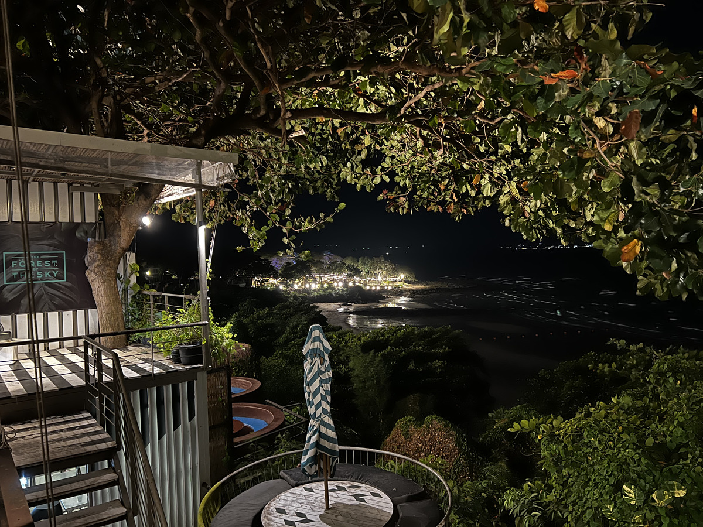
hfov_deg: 67.3
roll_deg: +2.0
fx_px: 528
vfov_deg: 53.1
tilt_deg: -0.8
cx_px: 352
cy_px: 264
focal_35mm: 26
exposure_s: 1/17
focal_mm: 5.7
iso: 1000
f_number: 1.5
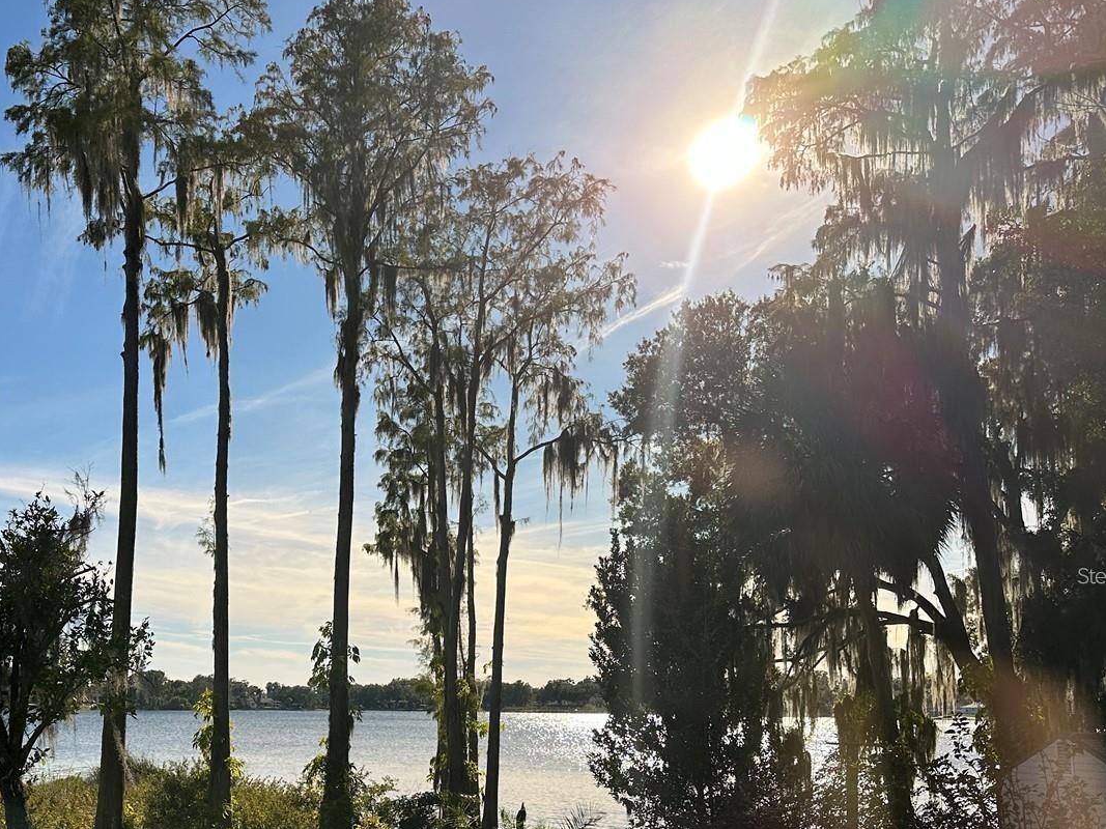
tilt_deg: +5.4
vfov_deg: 39.0
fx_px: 1150
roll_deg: -0.7
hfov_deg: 50.2
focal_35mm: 36
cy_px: 575
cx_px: 346
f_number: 1.78
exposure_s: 1/5525
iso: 80
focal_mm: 6.86
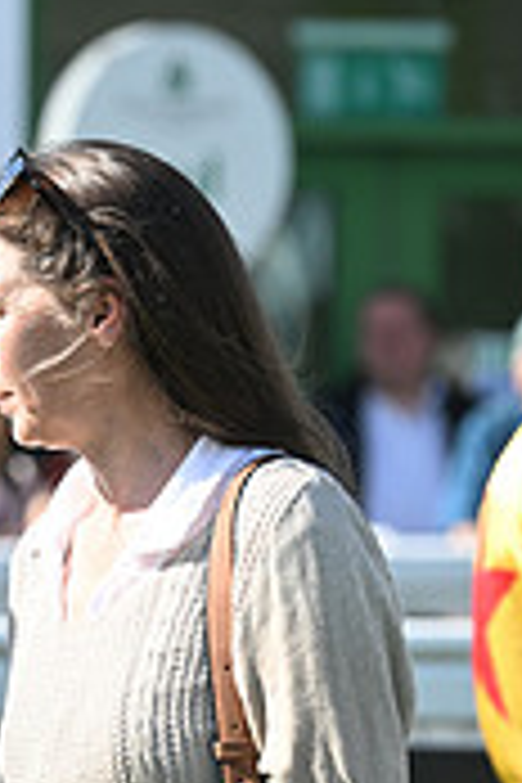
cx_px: -706
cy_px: 664
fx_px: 14484
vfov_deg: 3.1
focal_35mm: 666
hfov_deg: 2.1
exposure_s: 1/1000
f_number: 5.6
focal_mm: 200
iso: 400
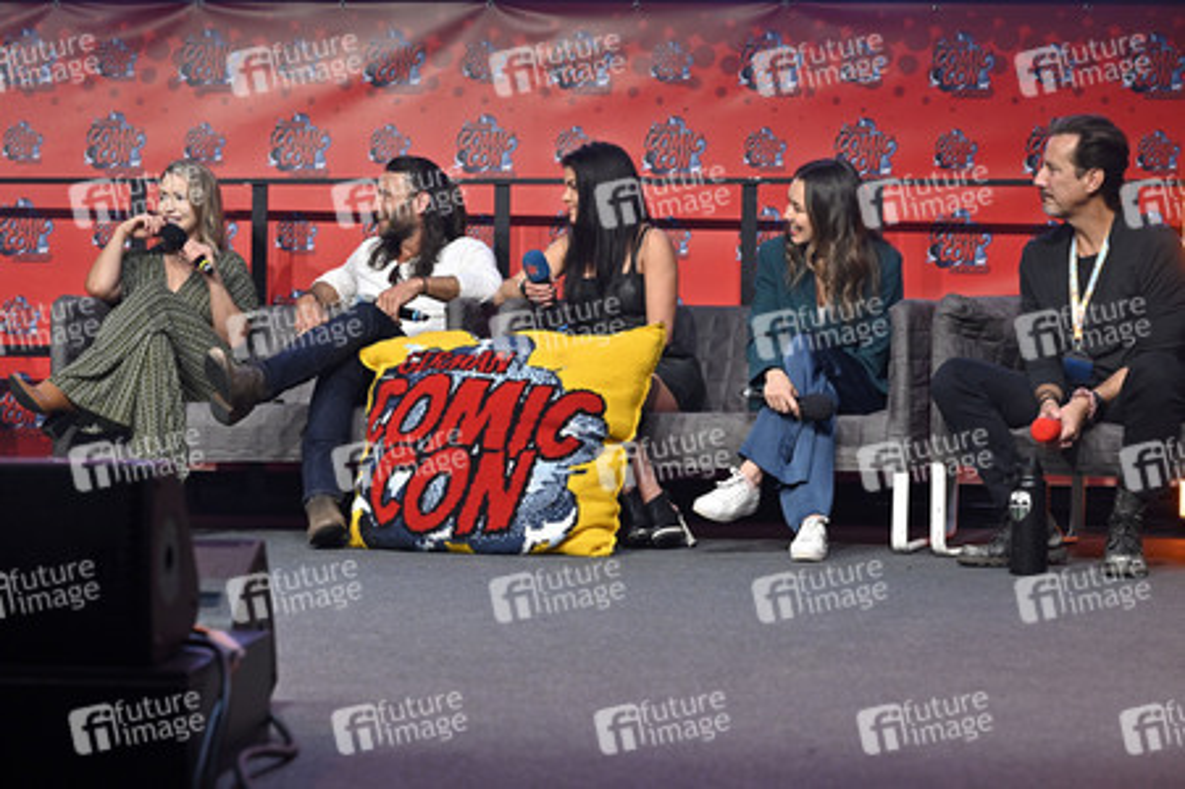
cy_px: 394
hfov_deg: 27.4
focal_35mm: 74
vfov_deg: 18.4
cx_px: 592
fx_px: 2434
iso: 1600
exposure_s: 1/320
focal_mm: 74
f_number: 4.5
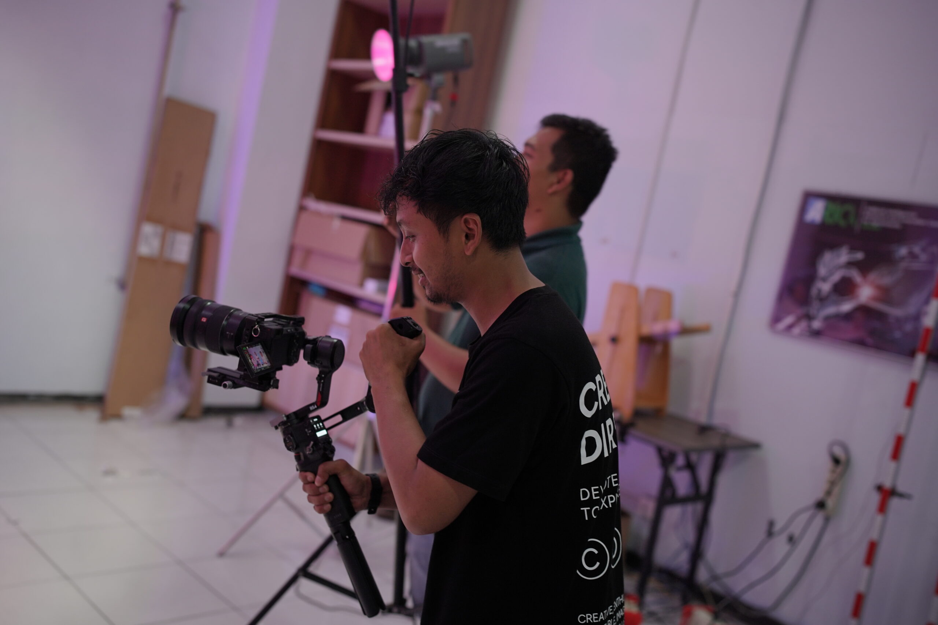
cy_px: 312
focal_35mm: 35
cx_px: 469
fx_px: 912
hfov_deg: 54.4
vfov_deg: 37.9
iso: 400
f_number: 2
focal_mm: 35
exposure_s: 1/100
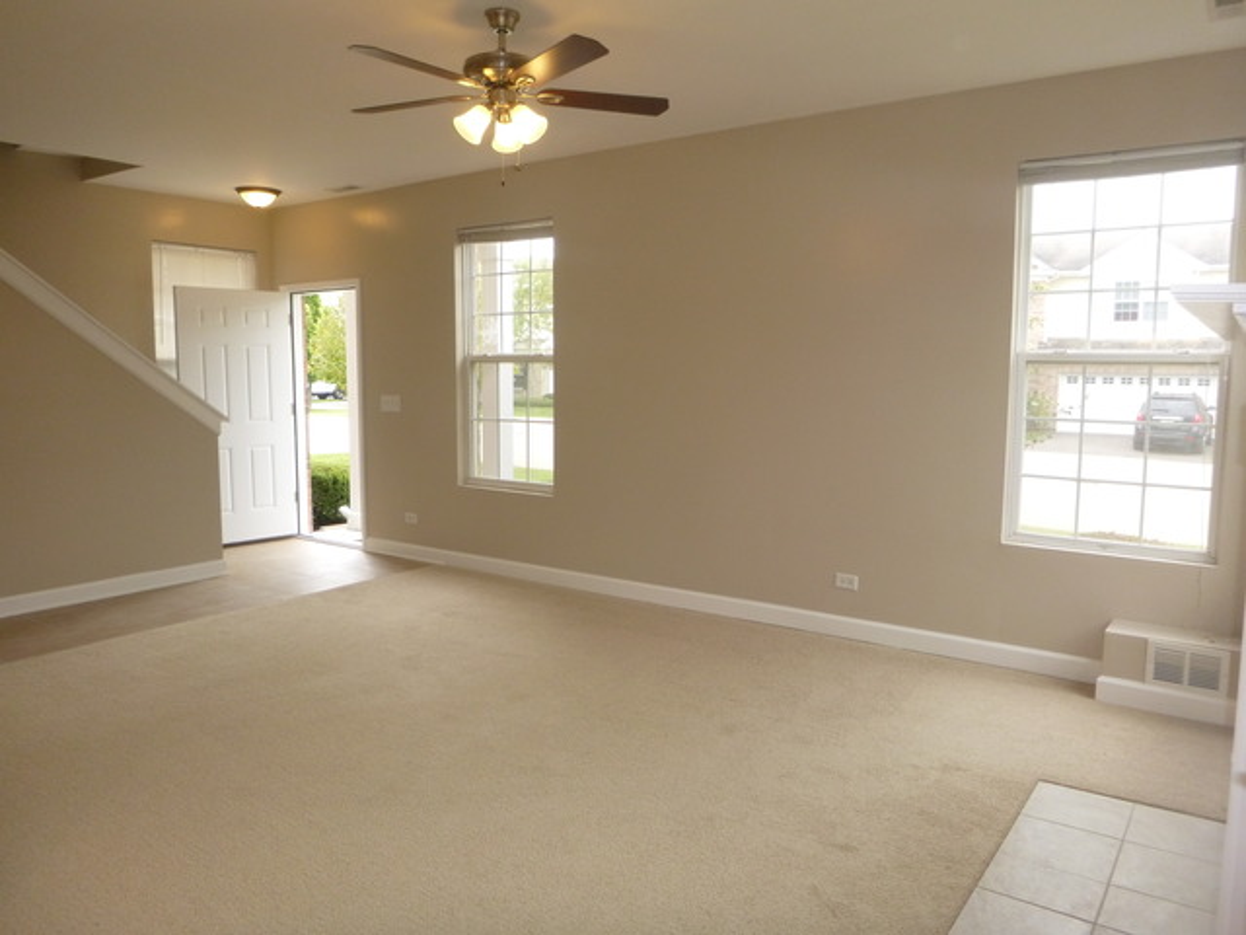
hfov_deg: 69.4
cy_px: 468
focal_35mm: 25
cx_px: 623
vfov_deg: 54.9
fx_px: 900
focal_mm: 4.5
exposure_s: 1/60
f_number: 3.9
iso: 160
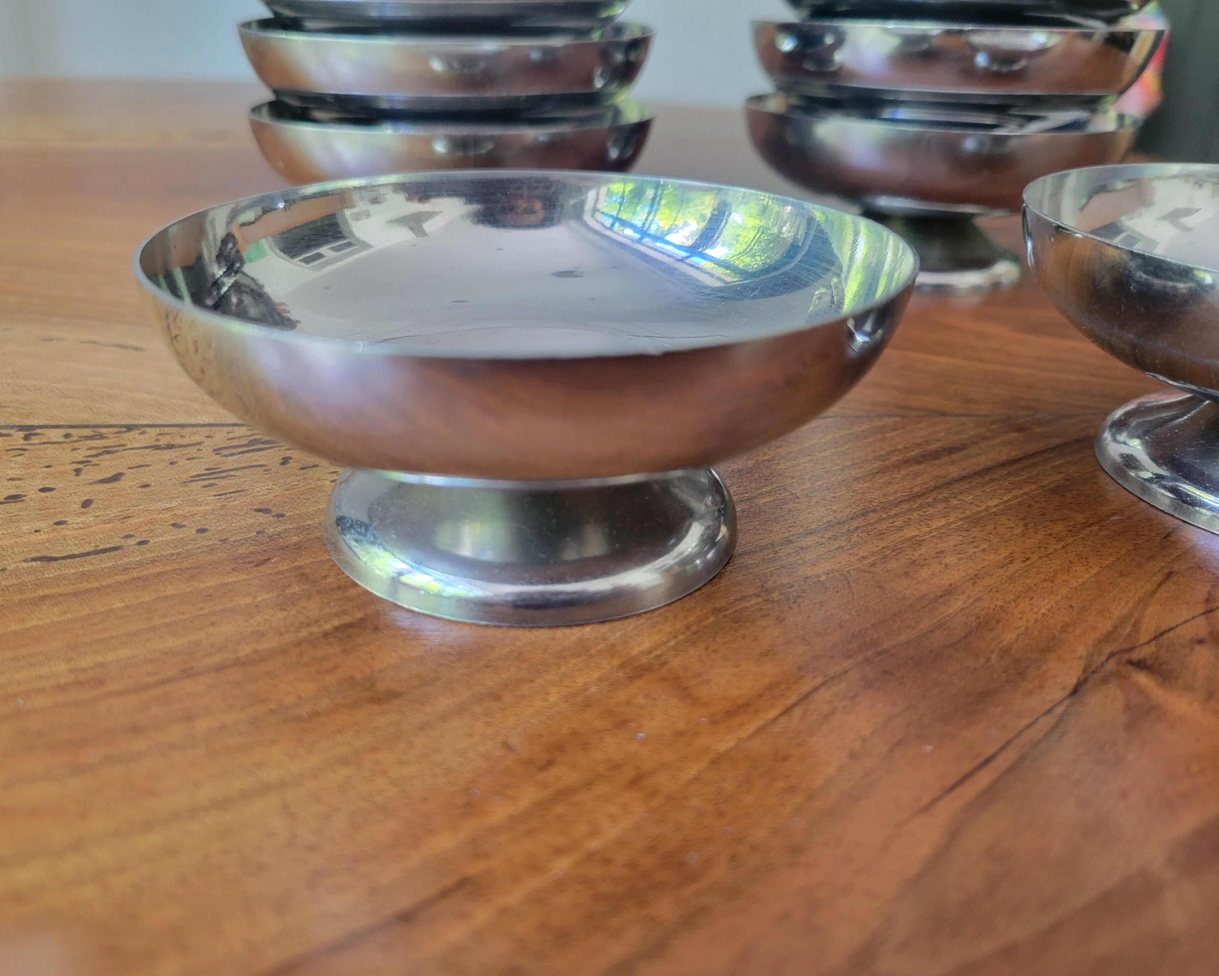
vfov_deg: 51.5
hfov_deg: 62.1
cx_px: 554
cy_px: 487
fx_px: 1010
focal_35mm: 28
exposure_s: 1/60
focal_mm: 5.4
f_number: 1.8
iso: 200
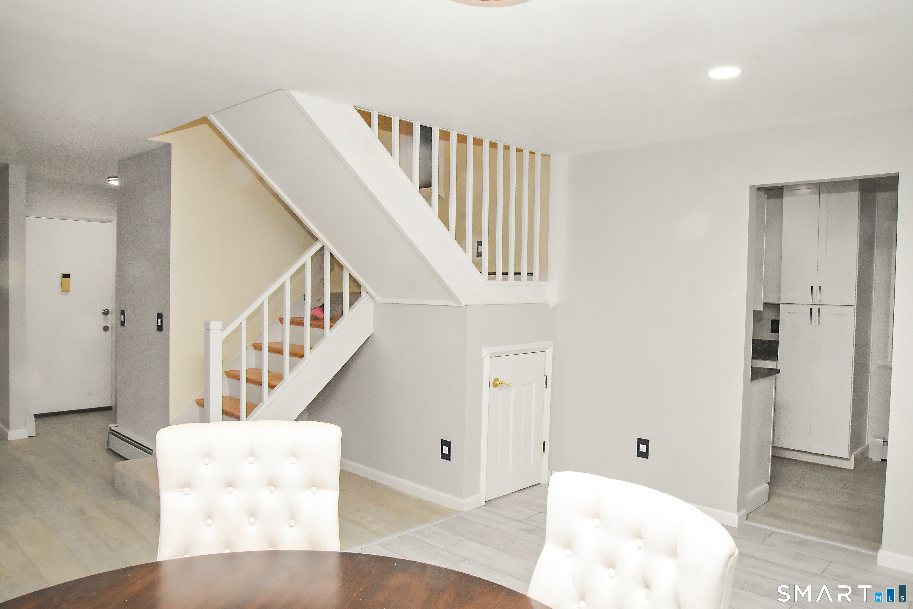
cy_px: 304
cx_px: 456
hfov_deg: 70.4
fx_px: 647
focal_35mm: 26
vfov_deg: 50.4
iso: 3200
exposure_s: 1/125
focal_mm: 17
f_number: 16
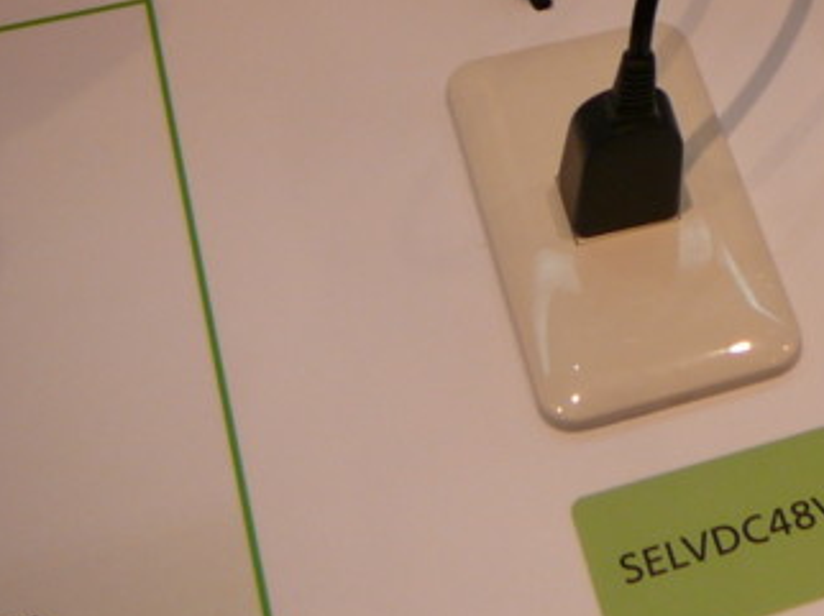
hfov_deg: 20.9
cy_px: -118
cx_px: 1001
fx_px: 2069
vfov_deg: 16.3
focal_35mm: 87
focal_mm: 5.2
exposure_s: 1/60
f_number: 2.8
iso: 80
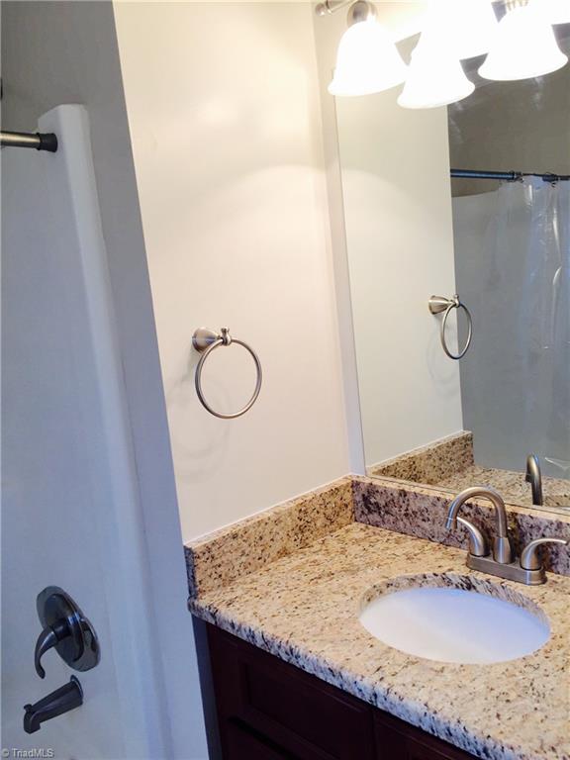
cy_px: 380
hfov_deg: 48.2
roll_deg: +4.9
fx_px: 637
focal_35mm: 29
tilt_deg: -6.8
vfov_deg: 61.7
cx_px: 285
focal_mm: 4.15
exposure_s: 1/60
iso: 32
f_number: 2.2
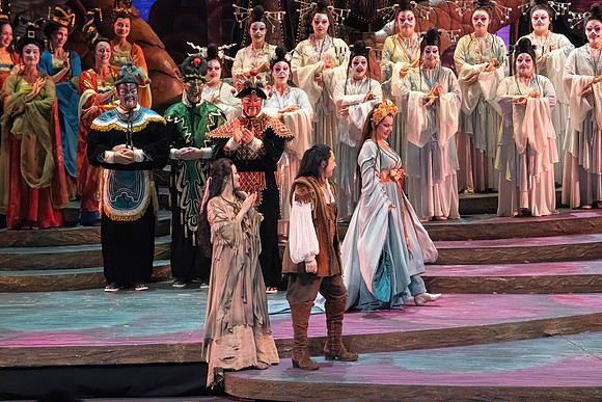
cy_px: 201
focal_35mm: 200
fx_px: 3345
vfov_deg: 6.9
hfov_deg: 10.3
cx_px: 301
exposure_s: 1/1000
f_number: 10
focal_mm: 200
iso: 20000
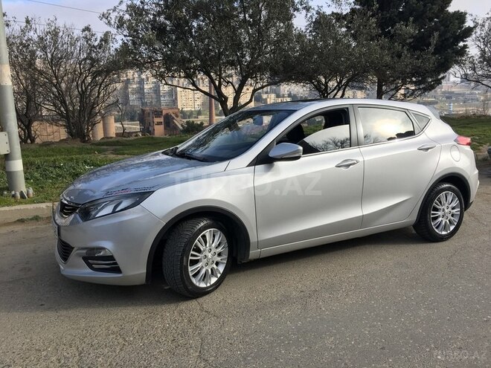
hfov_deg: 61.7
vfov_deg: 48.2
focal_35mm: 29
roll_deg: +1.5
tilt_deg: -12.4
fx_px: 411
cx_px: 246
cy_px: 184
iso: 25
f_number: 2.2
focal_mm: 4.15
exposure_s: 1/693
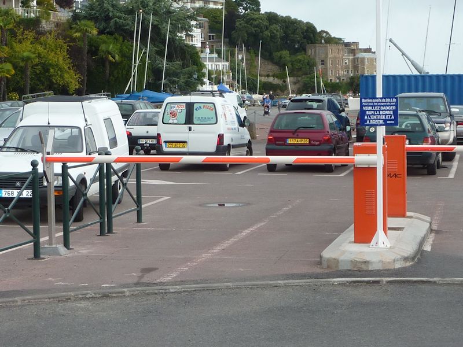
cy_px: 174
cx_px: 232
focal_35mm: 93
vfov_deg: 15.9
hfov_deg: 21.1
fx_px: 1244
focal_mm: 8.5
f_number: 3.8
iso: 100
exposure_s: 1/100
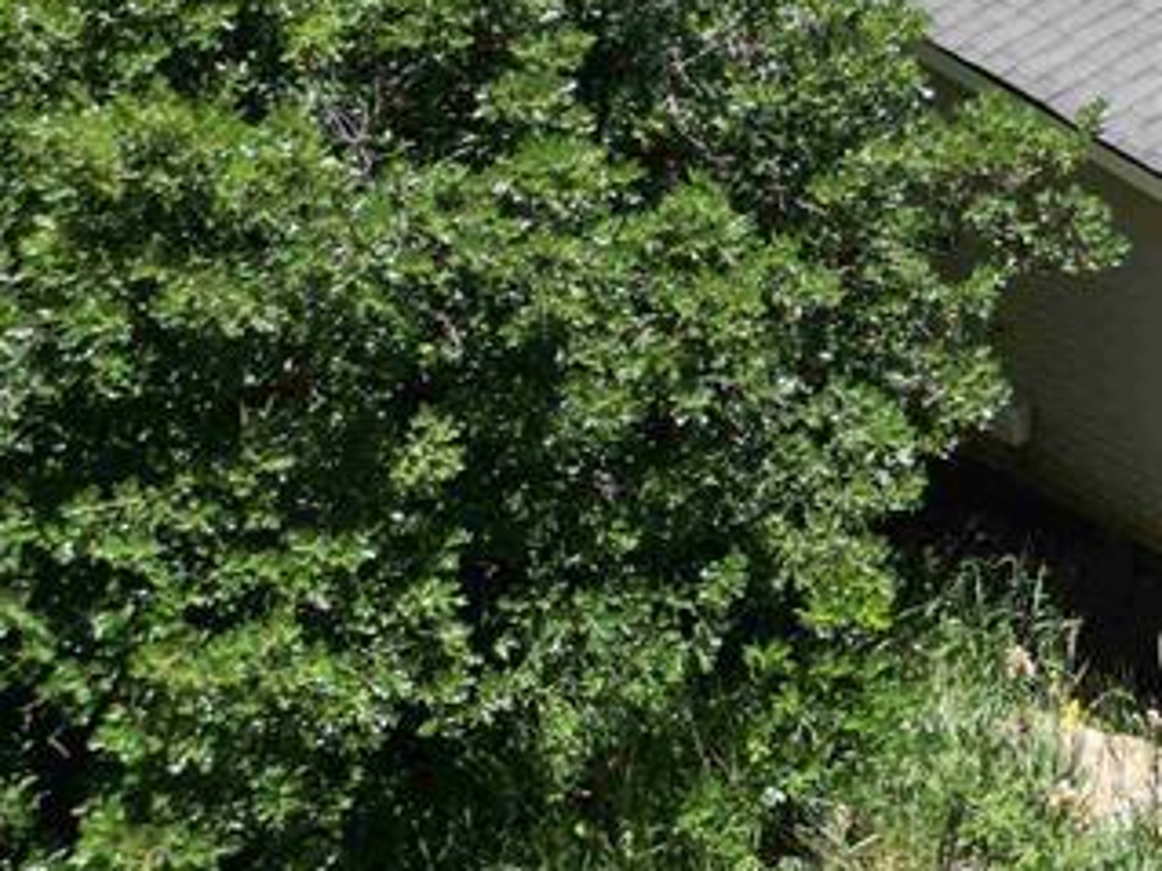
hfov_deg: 20.8
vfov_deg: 18.4
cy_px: -84
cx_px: 1832
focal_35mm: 77
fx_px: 2584
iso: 120
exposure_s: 1/2000
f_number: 1.7
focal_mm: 6.72
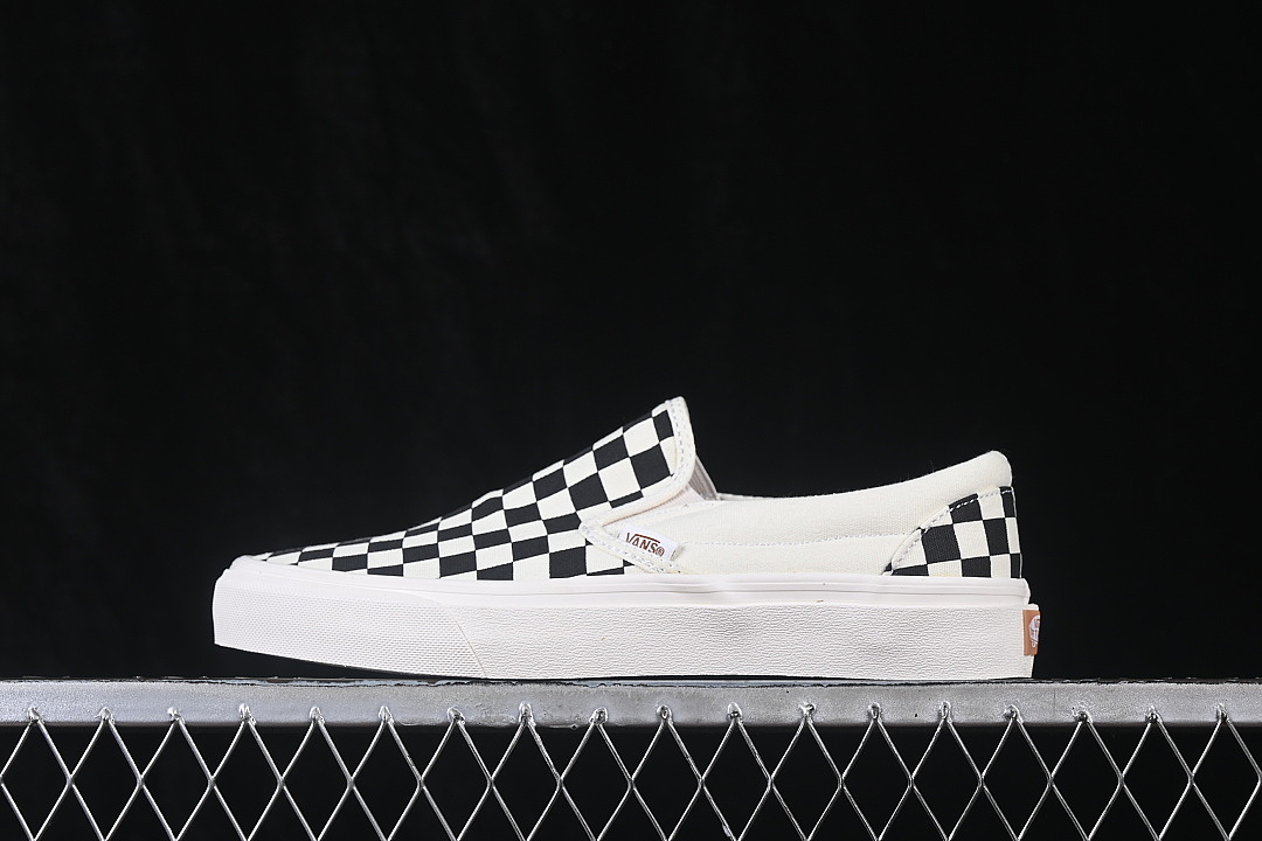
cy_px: 420
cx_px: 631
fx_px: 2629
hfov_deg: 27.0
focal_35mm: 75
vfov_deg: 18.2
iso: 160
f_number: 8
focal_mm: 50
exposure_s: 1/80
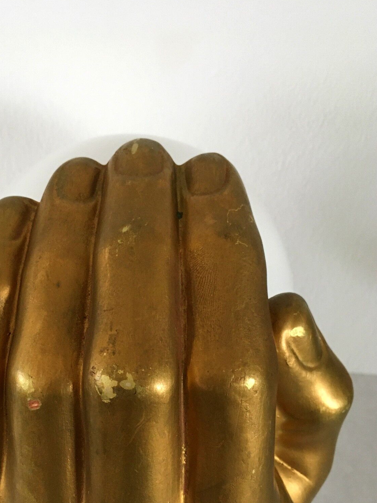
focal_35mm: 39
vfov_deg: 47.1
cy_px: 334
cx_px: 139
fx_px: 566
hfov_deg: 36.6
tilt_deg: -49.0
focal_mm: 4.15
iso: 200
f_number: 2.2
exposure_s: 1/20
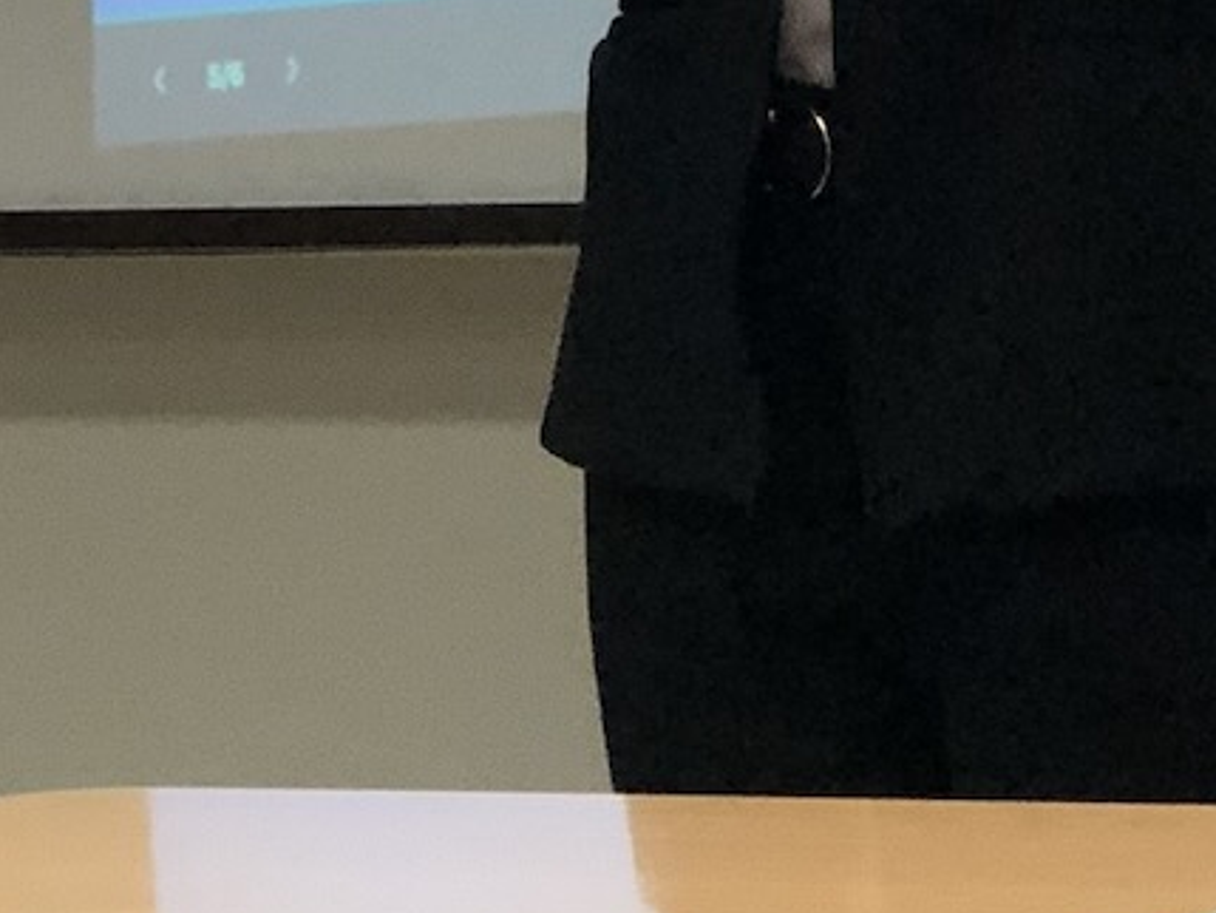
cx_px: 1335
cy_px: -230
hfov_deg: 11.5
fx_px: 5973
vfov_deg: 8.6
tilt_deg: +4.3
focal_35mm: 170
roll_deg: +0.7
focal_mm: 6.6
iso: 400
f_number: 2.8
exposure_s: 1/120
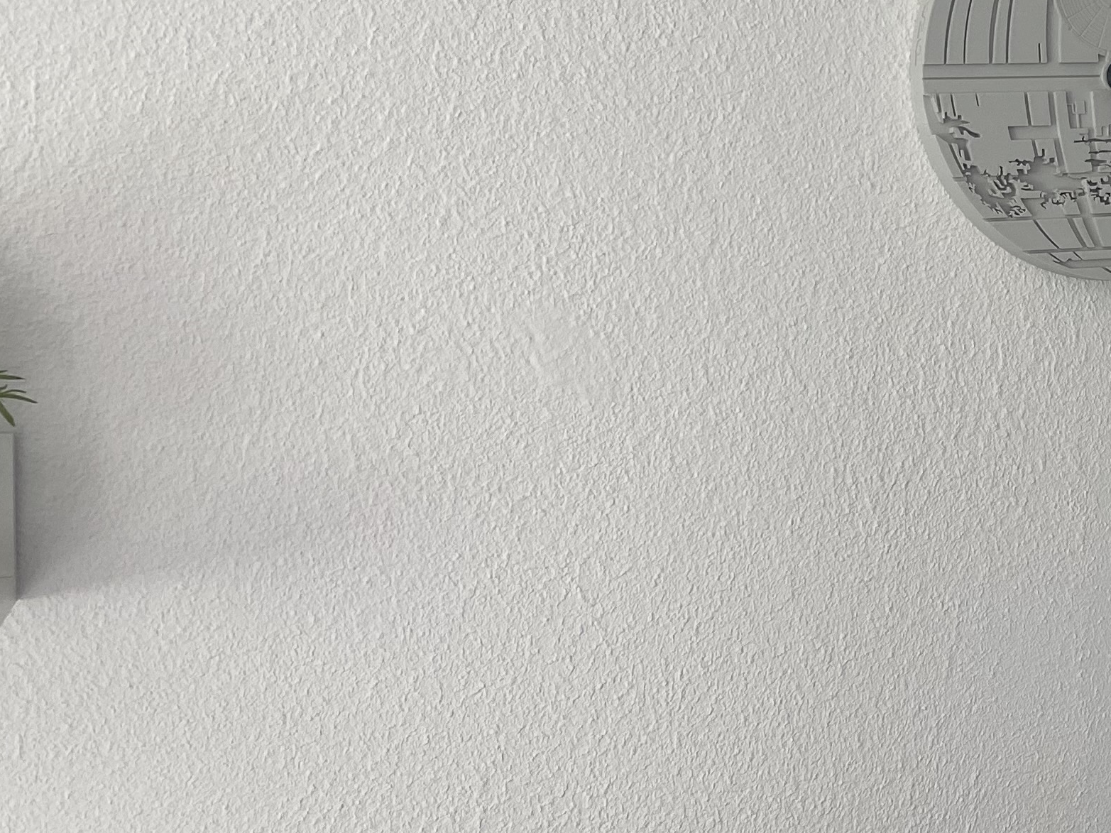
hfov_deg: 27.1
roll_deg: +0.6
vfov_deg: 21.9
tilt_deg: -0.7
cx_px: 1144
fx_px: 2150
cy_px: 308
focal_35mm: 67
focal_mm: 4.25
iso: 80
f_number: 1.8
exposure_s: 1/121
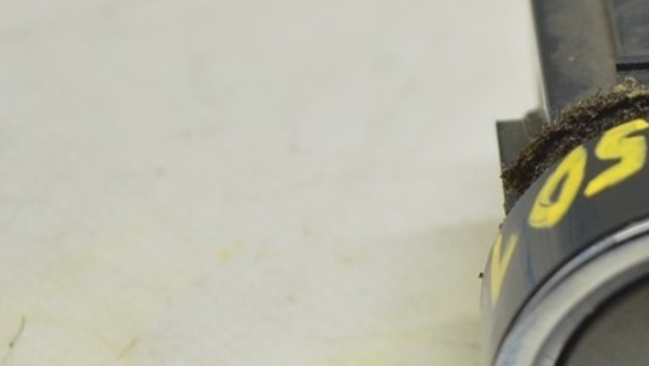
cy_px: 297
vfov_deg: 6.7
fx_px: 3116
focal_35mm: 181
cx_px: 651
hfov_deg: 11.8
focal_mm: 48
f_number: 5.6
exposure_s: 1/20
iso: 400
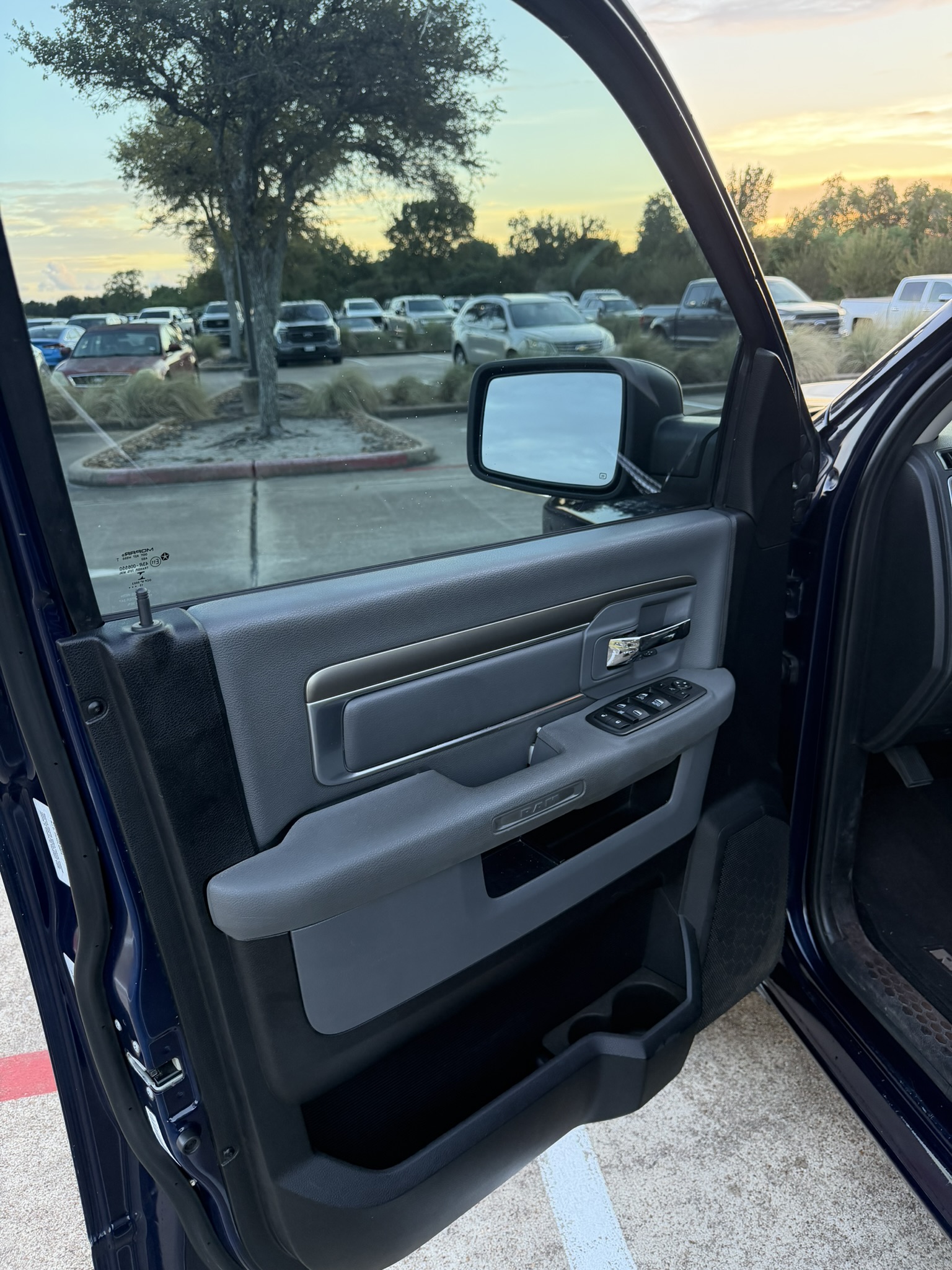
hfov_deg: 56.8
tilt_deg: -20.6
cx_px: 476
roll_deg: +2.9
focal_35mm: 24
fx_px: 880
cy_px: 635
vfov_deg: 71.6
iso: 200
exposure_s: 1/89
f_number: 1.78
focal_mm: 6.76
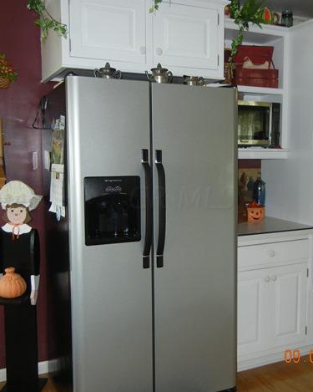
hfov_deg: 37.2
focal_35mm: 40
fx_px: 463
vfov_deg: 45.8
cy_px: 197
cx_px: 181
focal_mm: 5.4
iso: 200
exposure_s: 1/30
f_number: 3.5
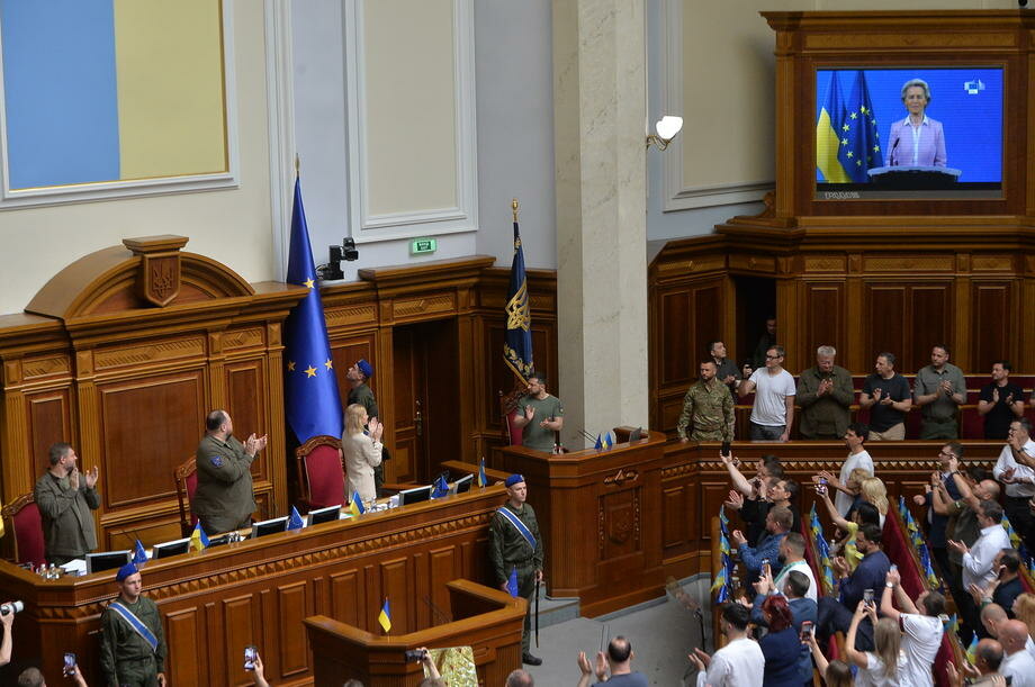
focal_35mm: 70
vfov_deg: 19.4
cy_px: 344
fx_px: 2010
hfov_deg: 28.9
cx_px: 518
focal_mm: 70
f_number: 5.6
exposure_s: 1/320
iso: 2000
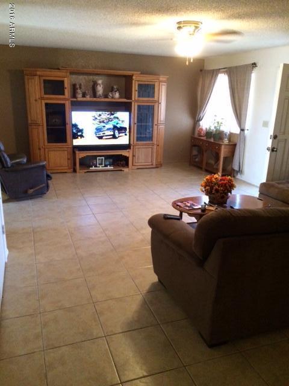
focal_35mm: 29
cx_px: 144
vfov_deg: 61.7
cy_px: 193
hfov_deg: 48.2
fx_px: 323
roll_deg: -0.6
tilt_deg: -16.3
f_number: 2.2
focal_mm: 4.15
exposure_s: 1/24
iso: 320
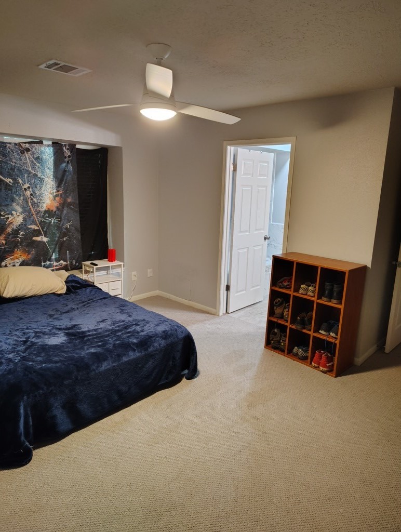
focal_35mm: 24
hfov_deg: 57.0
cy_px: 266
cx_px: 200
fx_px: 369
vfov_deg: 71.5
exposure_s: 1/30
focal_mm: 5.56
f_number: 1.8
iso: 1822
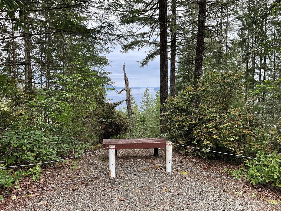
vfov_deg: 48.2
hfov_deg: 61.7
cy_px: 106
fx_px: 235
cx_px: 140
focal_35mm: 29
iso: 25
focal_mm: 3
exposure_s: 1/268
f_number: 1.8
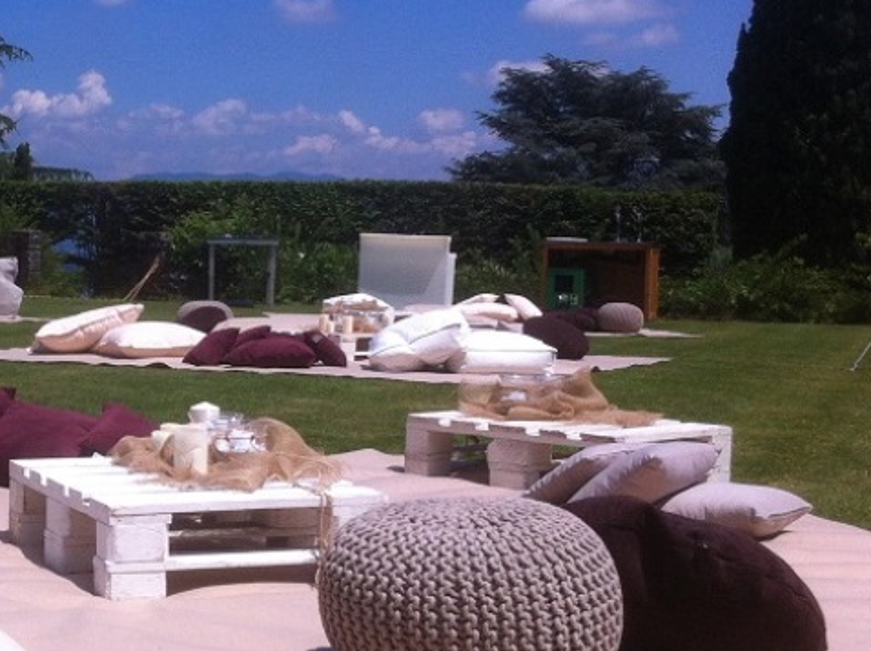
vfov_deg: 19.6
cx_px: 95
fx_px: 1884
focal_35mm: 75
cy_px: 365
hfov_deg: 25.3
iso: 80
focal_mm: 3.85
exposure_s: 1/2742
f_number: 2.8
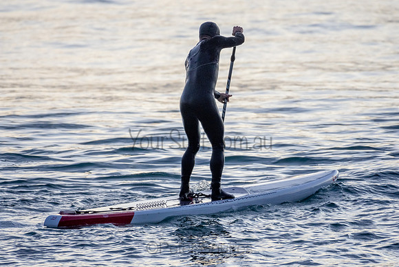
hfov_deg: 2.7
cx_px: 200
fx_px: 8314
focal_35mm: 750
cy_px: 134
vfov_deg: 1.8
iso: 640
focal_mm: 500
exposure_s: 1/250
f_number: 5.6
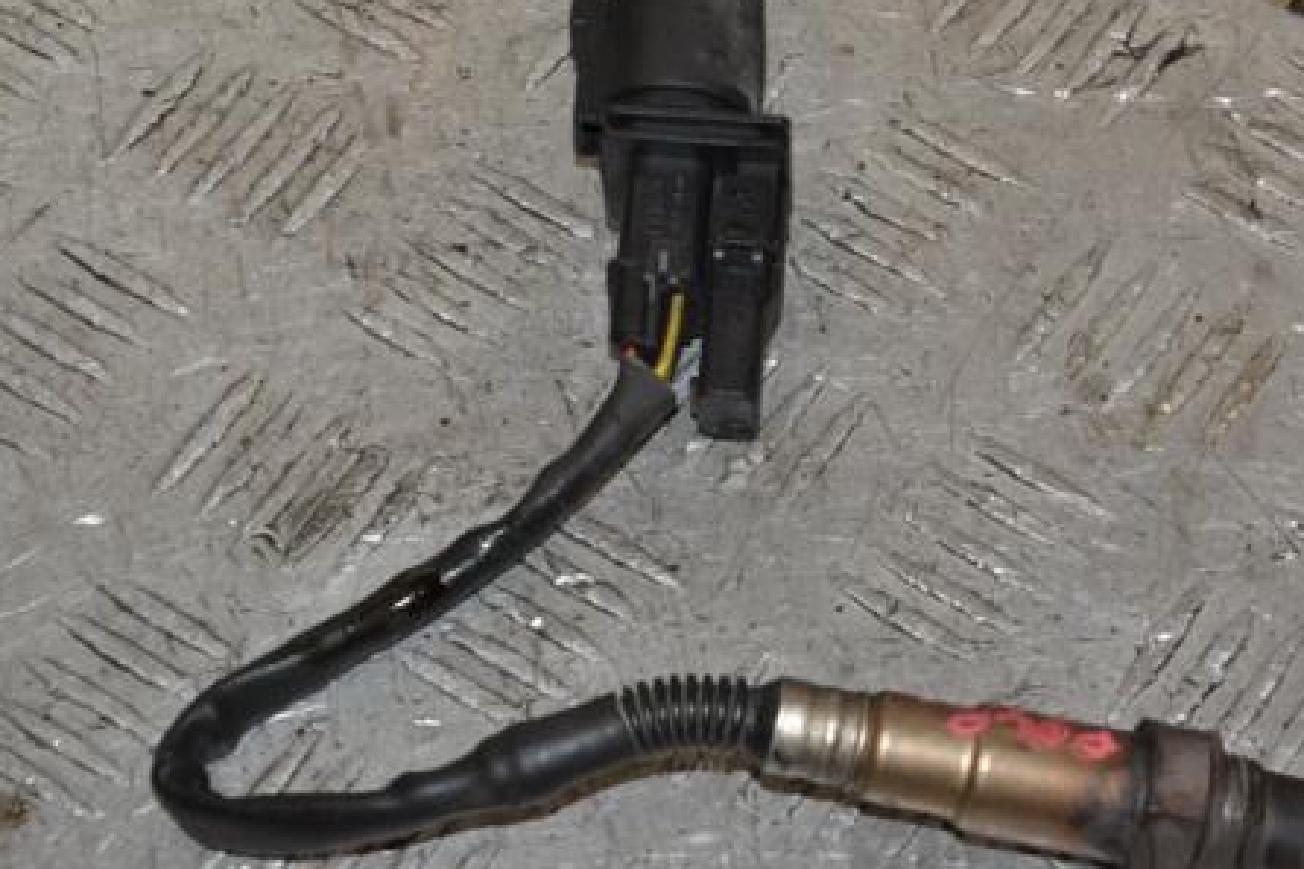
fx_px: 4236
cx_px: 795
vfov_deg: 11.7
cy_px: 474
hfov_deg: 17.5
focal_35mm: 117
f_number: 10
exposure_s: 1/200
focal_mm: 58
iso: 800
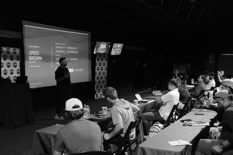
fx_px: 330
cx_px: 116
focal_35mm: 51
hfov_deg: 38.9
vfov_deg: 26.5
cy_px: 78
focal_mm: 34
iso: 1600
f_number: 2.8
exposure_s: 1/60
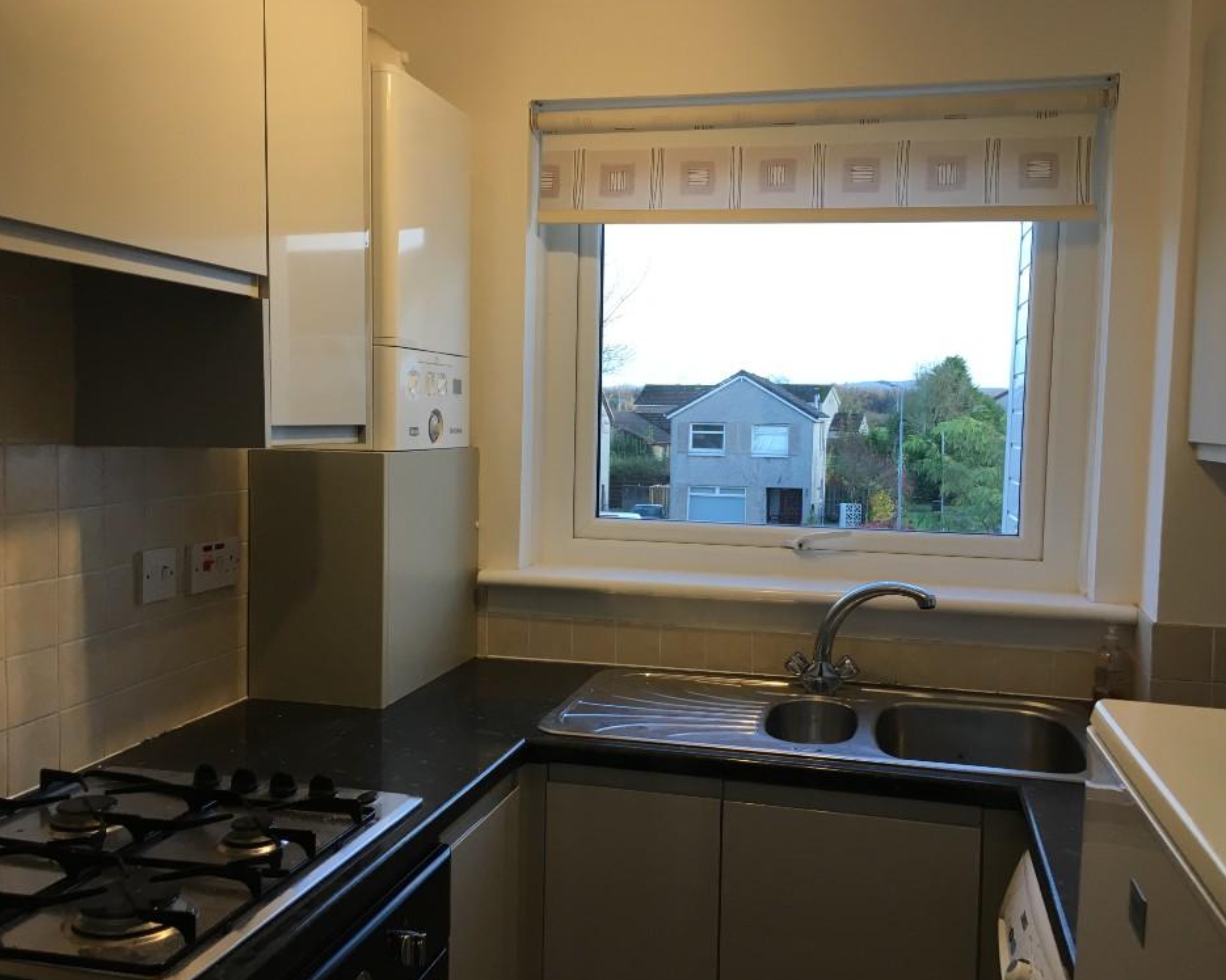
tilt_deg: -4.3
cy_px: 486
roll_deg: -1.3
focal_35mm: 31
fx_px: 1125
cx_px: 625
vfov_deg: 47.1
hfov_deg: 57.2
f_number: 2.2
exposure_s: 1/33
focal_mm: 4.15
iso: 25
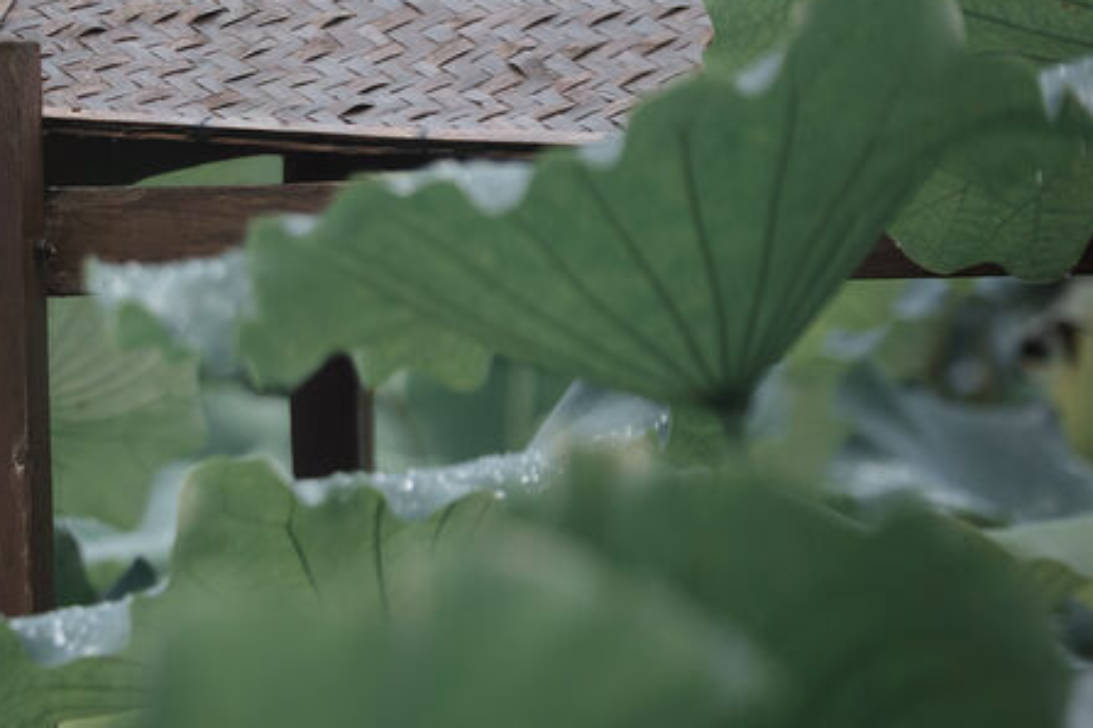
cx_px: -210
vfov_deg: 3.9
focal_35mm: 349
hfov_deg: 5.9
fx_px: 10595
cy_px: 396
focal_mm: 130
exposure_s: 1/800
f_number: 2.8
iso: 100
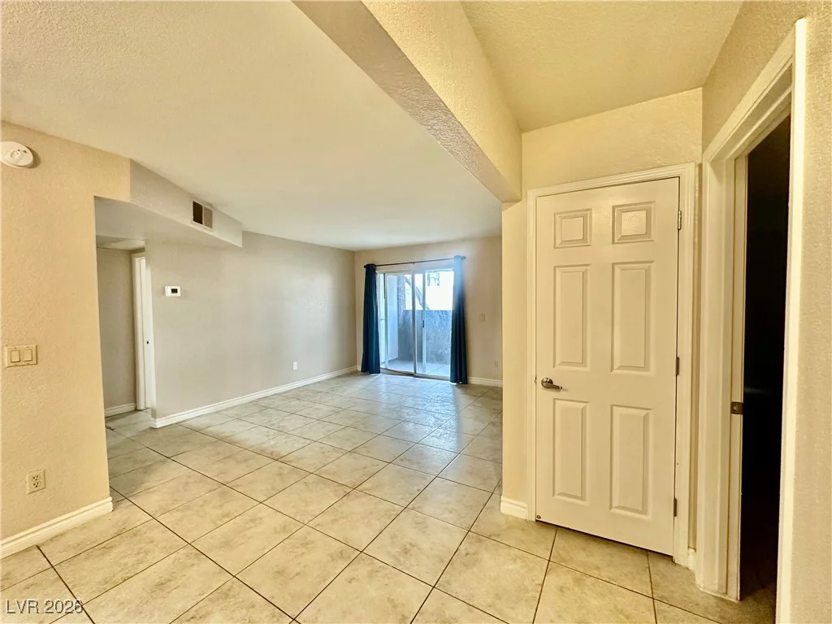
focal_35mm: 14
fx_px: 336
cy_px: 312
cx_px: 416
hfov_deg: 102.1
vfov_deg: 85.7
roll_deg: +0.5
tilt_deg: -1.0
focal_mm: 2.22
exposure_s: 1/60
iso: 320
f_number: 2.2
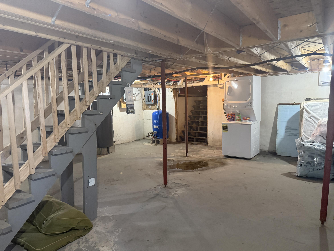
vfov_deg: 56.8
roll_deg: +0.8
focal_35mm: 24
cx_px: 167
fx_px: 232
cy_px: 126
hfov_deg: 71.6
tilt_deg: -4.9
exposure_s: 1/60
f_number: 1.78
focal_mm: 6.76
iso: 500
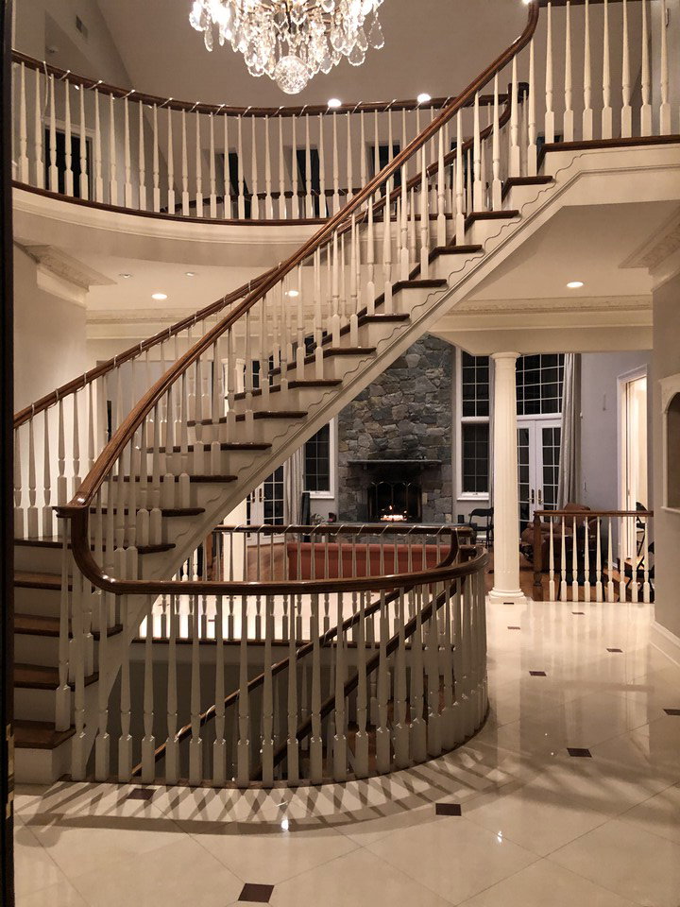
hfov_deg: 49.7
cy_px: 454
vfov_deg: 63.4
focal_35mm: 28
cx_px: 340
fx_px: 733
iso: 100
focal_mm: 3.99
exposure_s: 1/12
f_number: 1.8
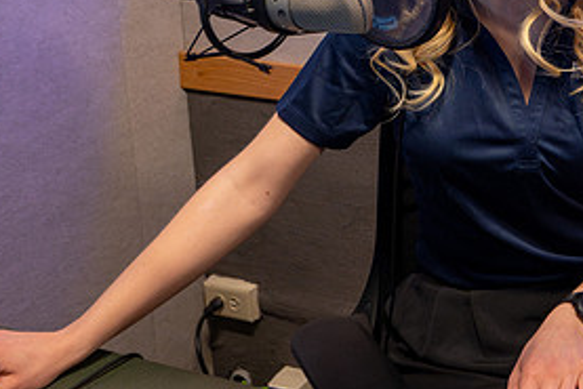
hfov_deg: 27.0
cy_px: -30
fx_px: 1102
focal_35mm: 68
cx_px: 657
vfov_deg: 19.3
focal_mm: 21.5
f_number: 4
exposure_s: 1/160
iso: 1250
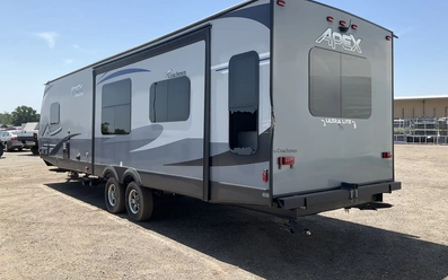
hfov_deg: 61.2
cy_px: 128
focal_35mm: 31
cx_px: 223
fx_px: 378
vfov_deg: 40.5
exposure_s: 1/1311
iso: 25
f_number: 1.8
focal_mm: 3
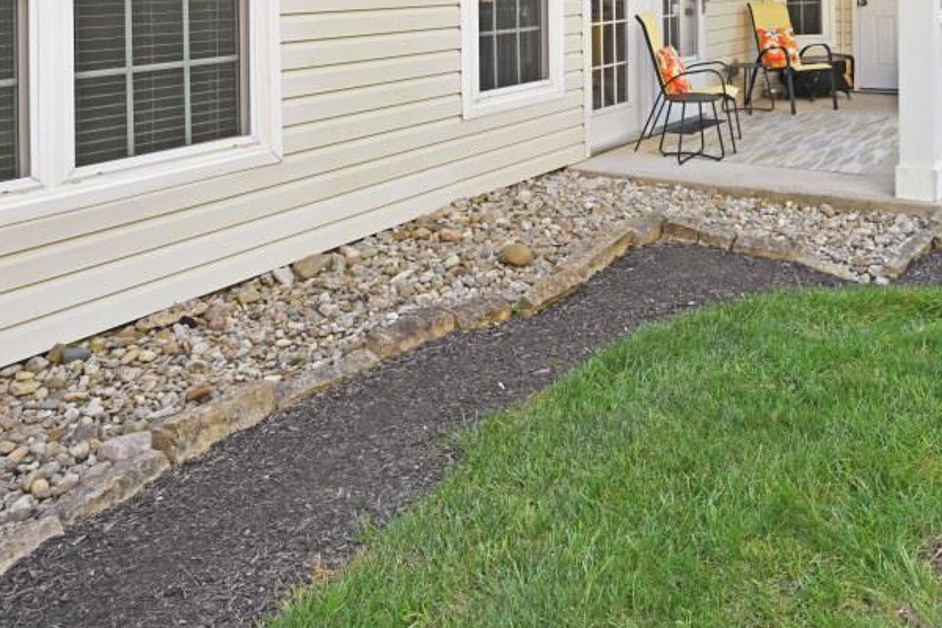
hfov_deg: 51.9
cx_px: 716
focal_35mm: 35
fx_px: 916
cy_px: -25
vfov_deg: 33.9
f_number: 5.6
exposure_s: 1/250
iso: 125
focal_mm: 14
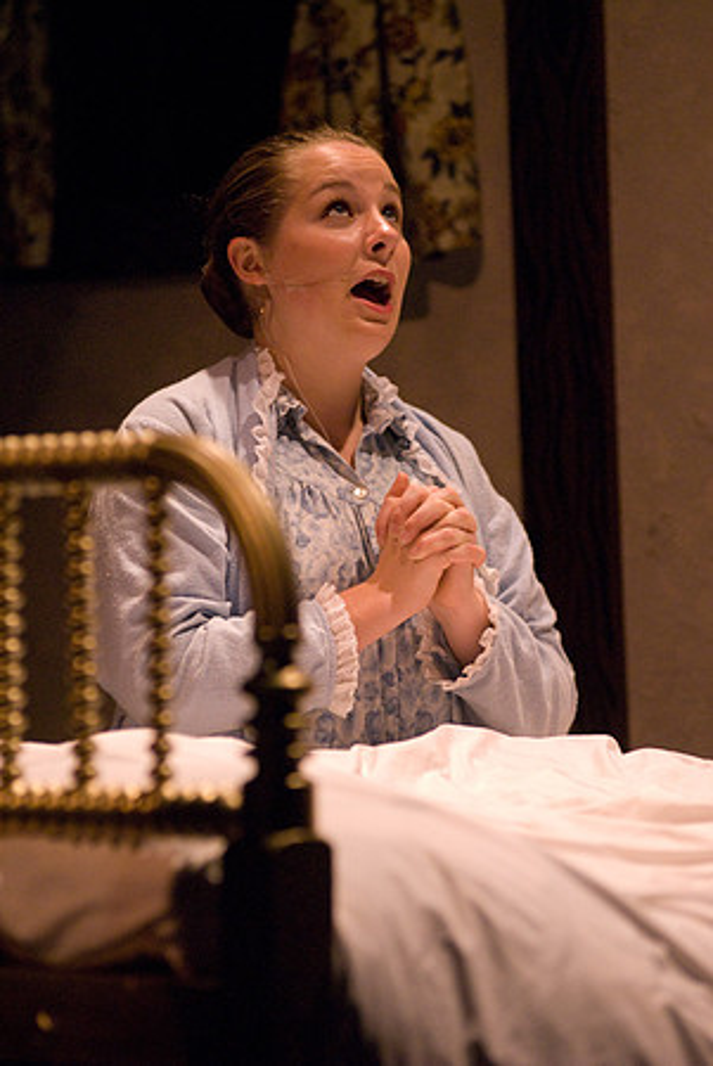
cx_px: 356
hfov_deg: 5.4
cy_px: 533
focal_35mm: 255
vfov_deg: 8.1
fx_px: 7558
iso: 1600
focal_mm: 170
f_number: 2.8
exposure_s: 1/250
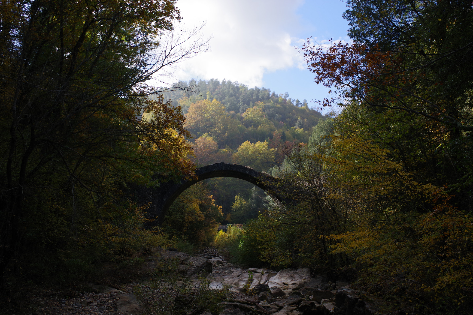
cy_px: 158
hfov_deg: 53.1
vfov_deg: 36.9
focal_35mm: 36
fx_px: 473
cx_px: 236
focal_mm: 24
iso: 200
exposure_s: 1/320
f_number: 6.3
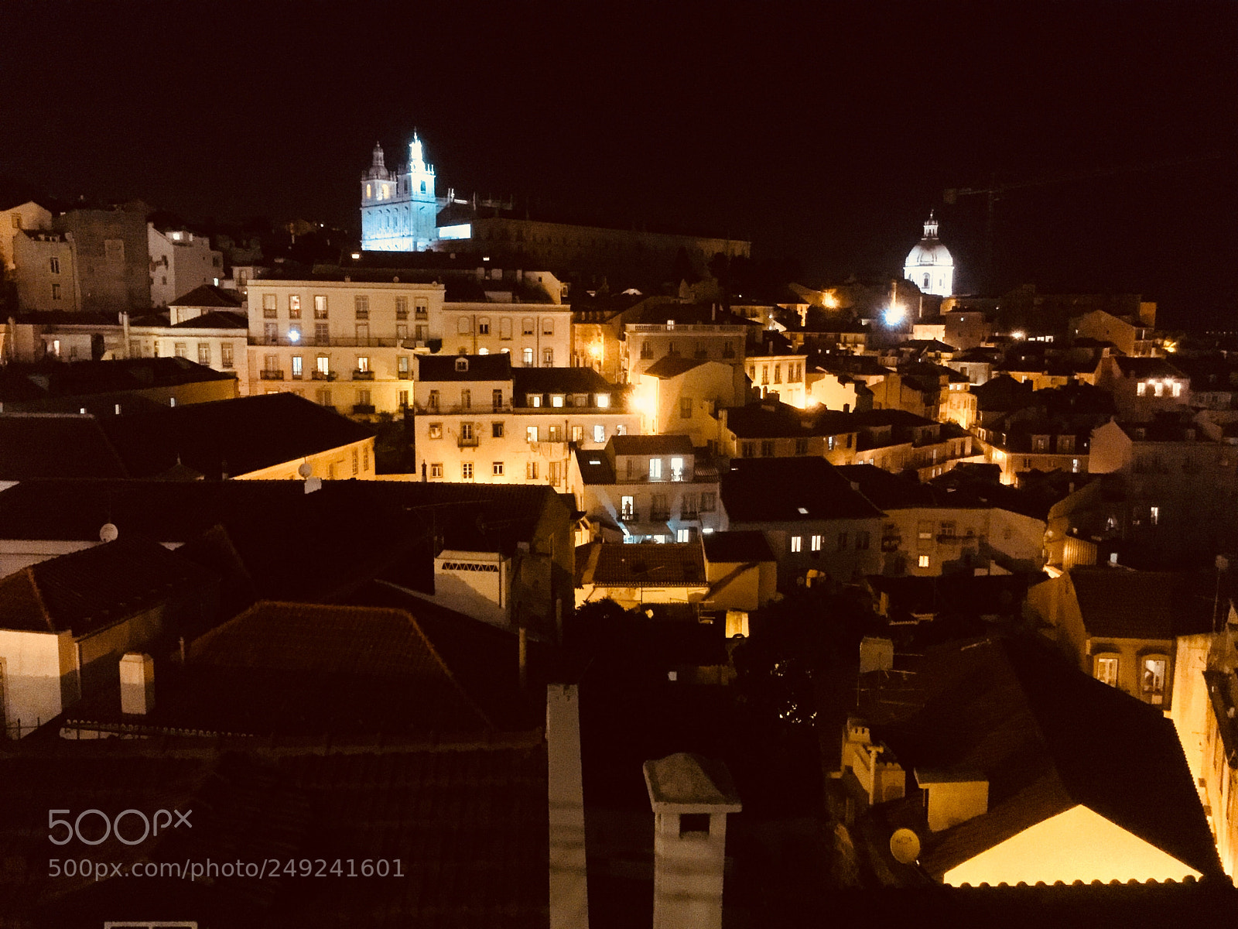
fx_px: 1037
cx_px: 619
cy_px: 464
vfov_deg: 48.2
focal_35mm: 29
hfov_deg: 61.7
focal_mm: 4.15
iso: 2000
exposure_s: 1/17
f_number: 2.2
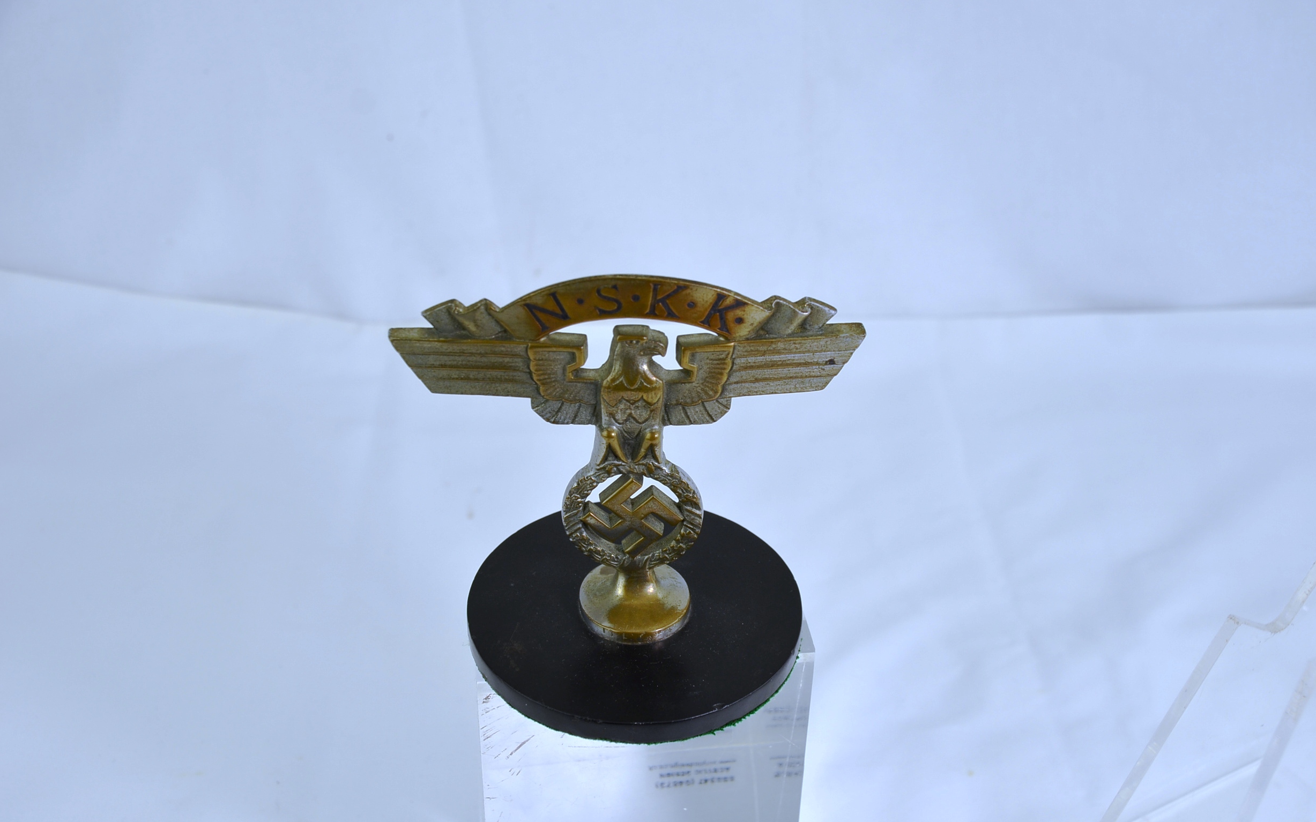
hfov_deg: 41.1
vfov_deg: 26.3
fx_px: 1757
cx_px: 658
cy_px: 430
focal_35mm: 49
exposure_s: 1/125
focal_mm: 32
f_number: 5.6
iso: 200
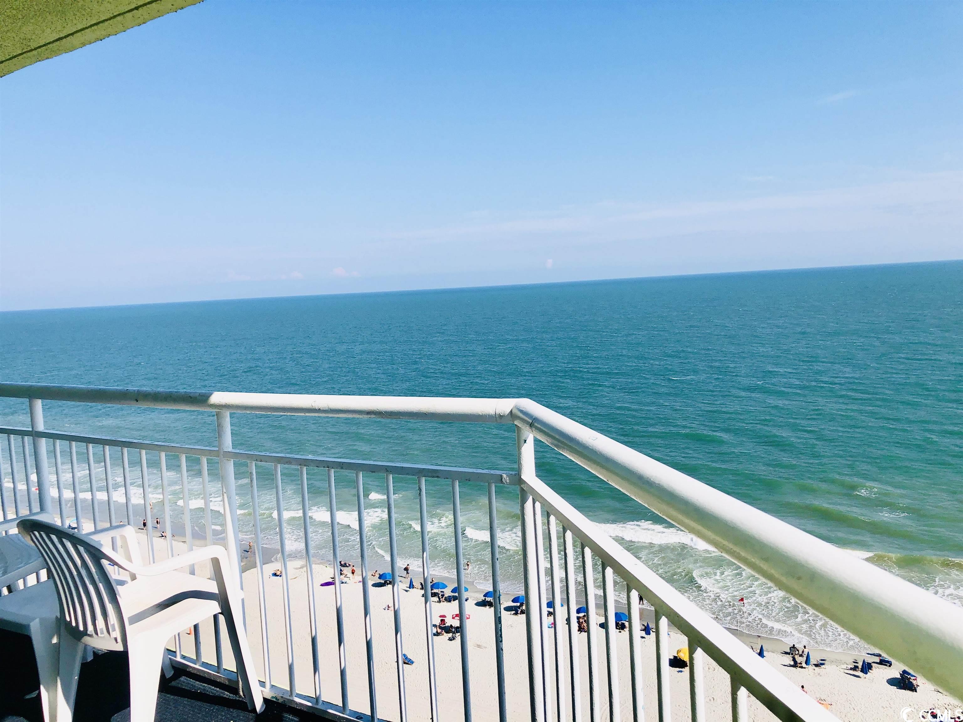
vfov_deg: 49.7
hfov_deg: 63.4
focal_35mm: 28
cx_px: 482
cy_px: 361
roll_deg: +4.1
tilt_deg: -7.6
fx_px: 779
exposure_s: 1/3247
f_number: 1.8
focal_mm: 3.99
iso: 25
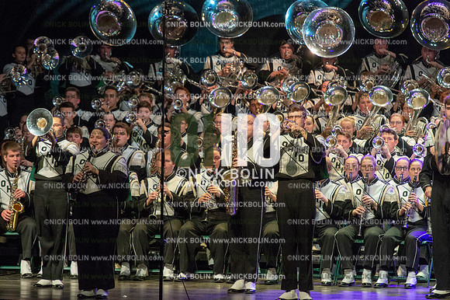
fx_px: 2998
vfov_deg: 5.7
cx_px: 225
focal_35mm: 240
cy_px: 150
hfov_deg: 8.6
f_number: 5.6
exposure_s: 1/320
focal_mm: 240
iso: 8000
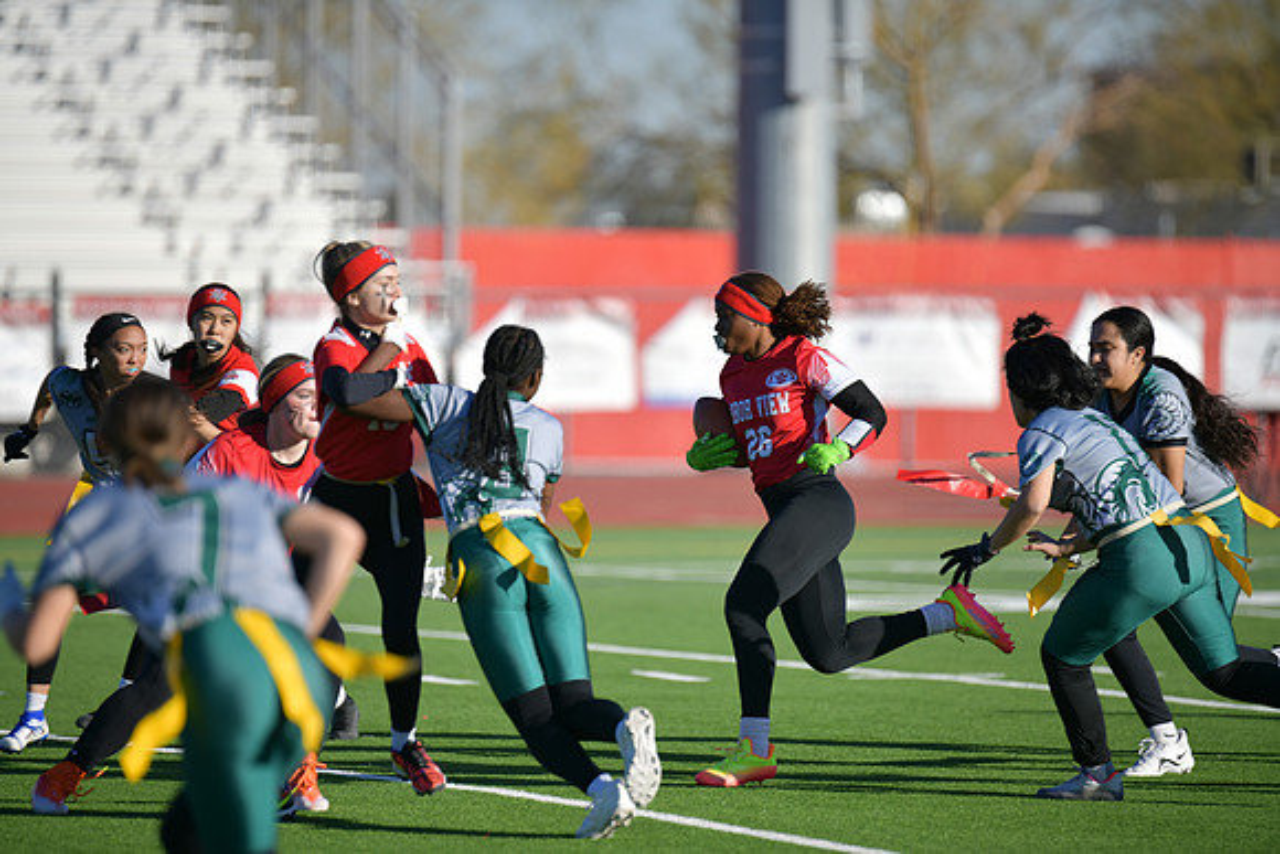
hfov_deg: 6.9
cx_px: 640
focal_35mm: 300
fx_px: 10669
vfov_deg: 4.6
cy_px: 427
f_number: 2.8
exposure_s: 1/1600
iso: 64
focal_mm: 300
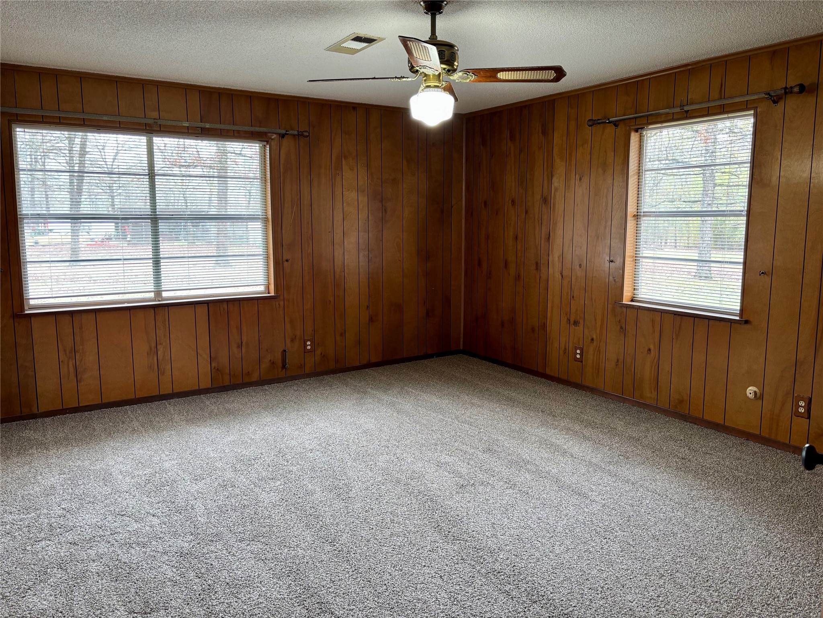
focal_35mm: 26
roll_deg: -1.2
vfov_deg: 53.1
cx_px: 412
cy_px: 309
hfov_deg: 67.3
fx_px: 618
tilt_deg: -7.2
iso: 100
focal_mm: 5.96
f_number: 1.6
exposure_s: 1/60
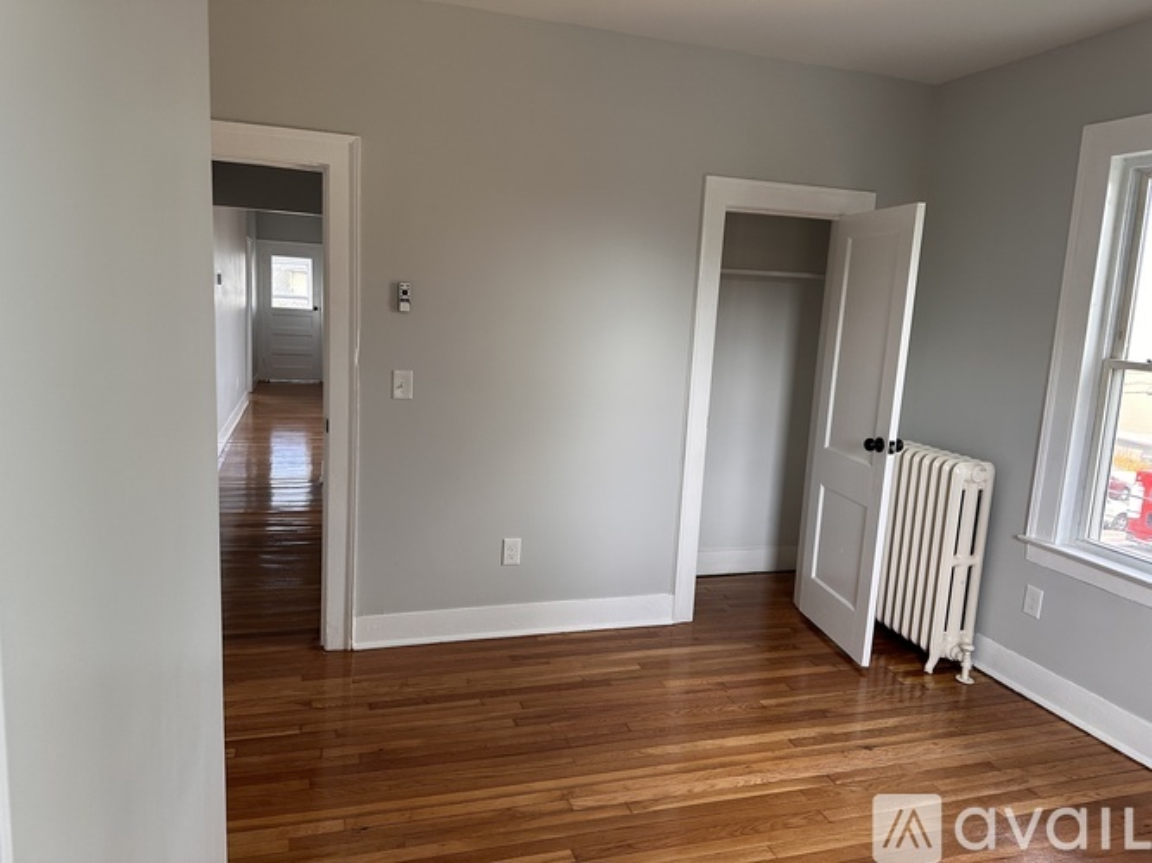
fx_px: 799
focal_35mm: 24
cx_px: 576
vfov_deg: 56.8
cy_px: 432
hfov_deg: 71.6
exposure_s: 1/120
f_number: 1.78
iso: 250
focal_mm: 6.86
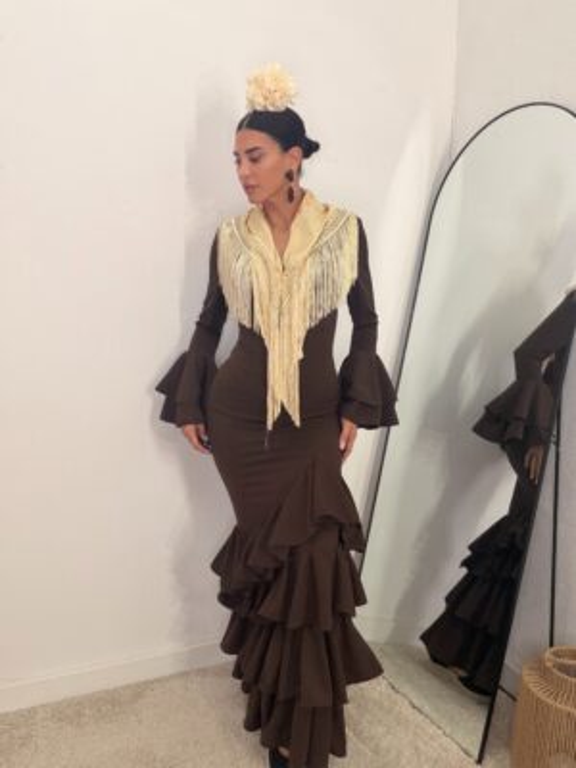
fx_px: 666
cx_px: 288
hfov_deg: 46.8
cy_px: 384
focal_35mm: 30
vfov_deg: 60.0
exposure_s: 1/121
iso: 80
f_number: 1.9
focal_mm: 2.71
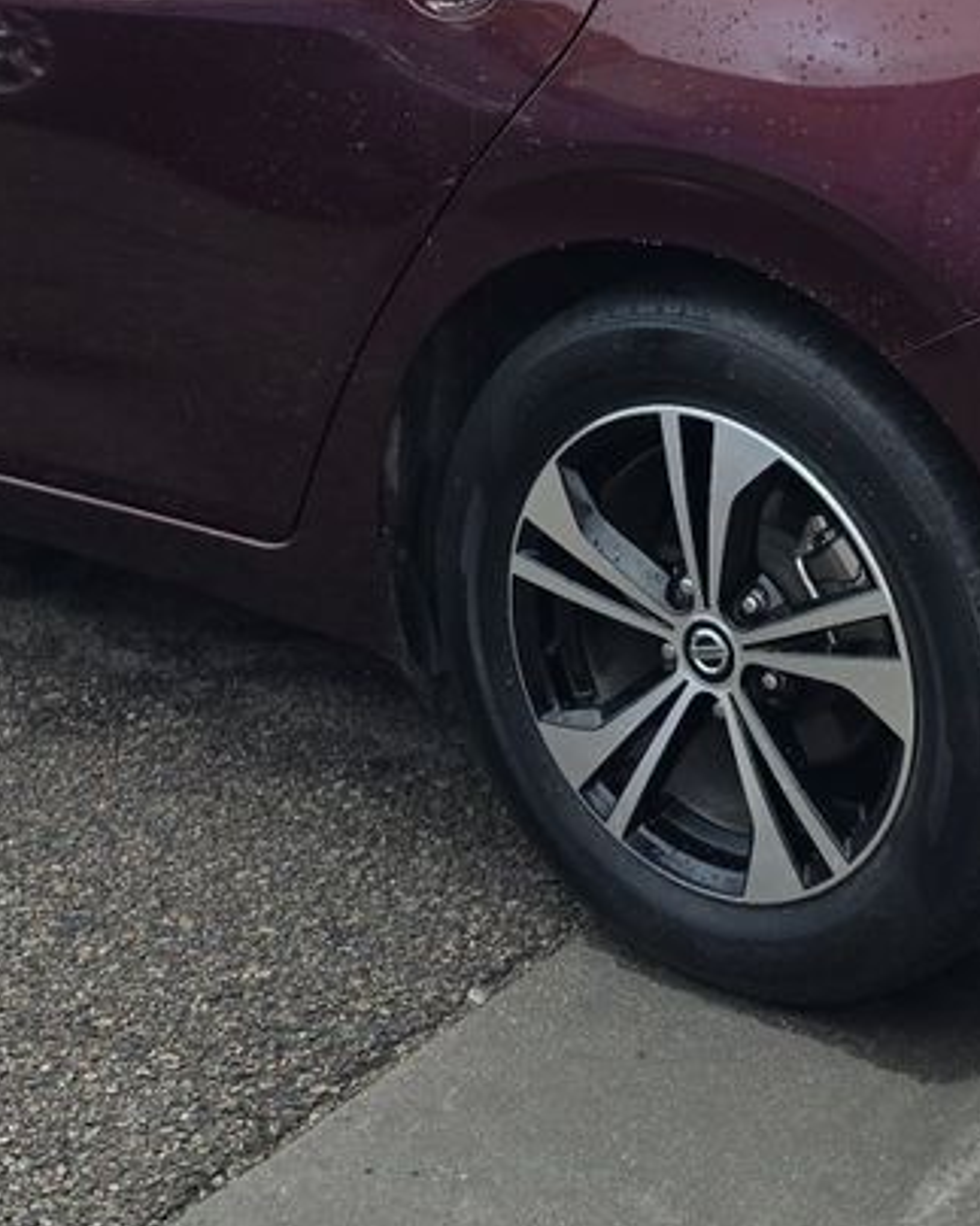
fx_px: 3228
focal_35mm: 89
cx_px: 613
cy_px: 209
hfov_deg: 17.2
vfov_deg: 21.2
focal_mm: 6.5
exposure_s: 1/192
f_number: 1.4
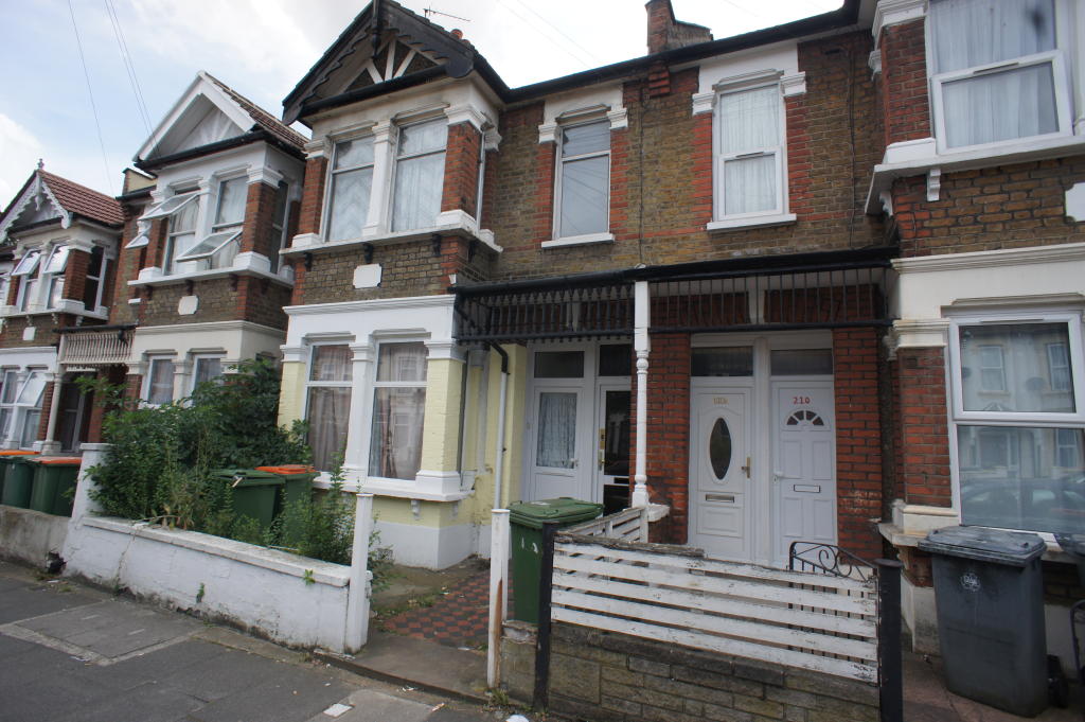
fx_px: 723
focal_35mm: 24
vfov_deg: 53.1
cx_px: 542
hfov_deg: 73.8
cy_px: 361
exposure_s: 1/320
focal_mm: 16
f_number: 6.3
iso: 200
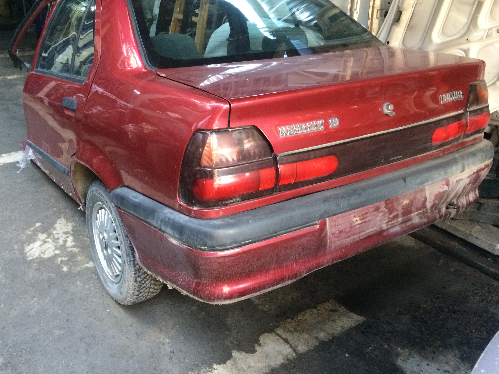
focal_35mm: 33
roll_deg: -1.7
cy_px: 166
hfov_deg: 55.2
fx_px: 476
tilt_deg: -23.4
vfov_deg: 42.9
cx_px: 222
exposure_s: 1/25
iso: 320
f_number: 2.2
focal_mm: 4.15
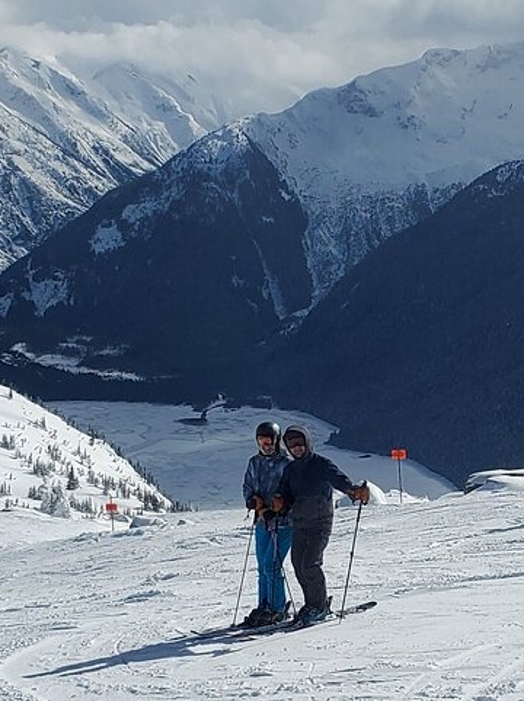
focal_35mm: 27
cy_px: 361
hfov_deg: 51.3
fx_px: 546
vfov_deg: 65.3
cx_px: 266
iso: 50
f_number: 2.4
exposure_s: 1/8194
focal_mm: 4.3
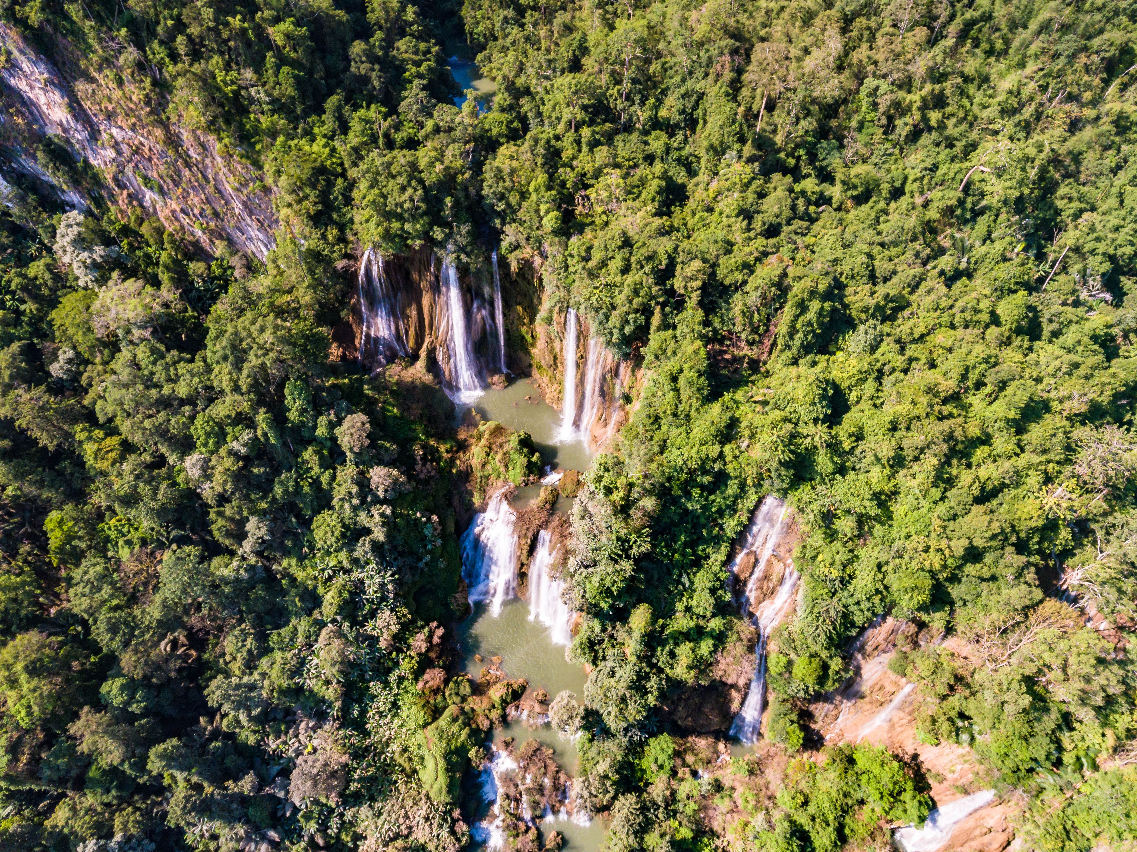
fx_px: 657
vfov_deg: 65.9
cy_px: 426
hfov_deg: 81.8
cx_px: 568
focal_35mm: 20
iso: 100
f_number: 2.8
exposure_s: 1/60
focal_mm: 3.61
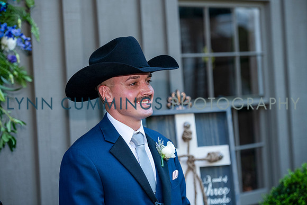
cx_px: 154
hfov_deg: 20.0
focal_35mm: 102
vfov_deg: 13.4
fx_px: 870
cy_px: 102
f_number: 3.5
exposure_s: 1/800
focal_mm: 102
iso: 800
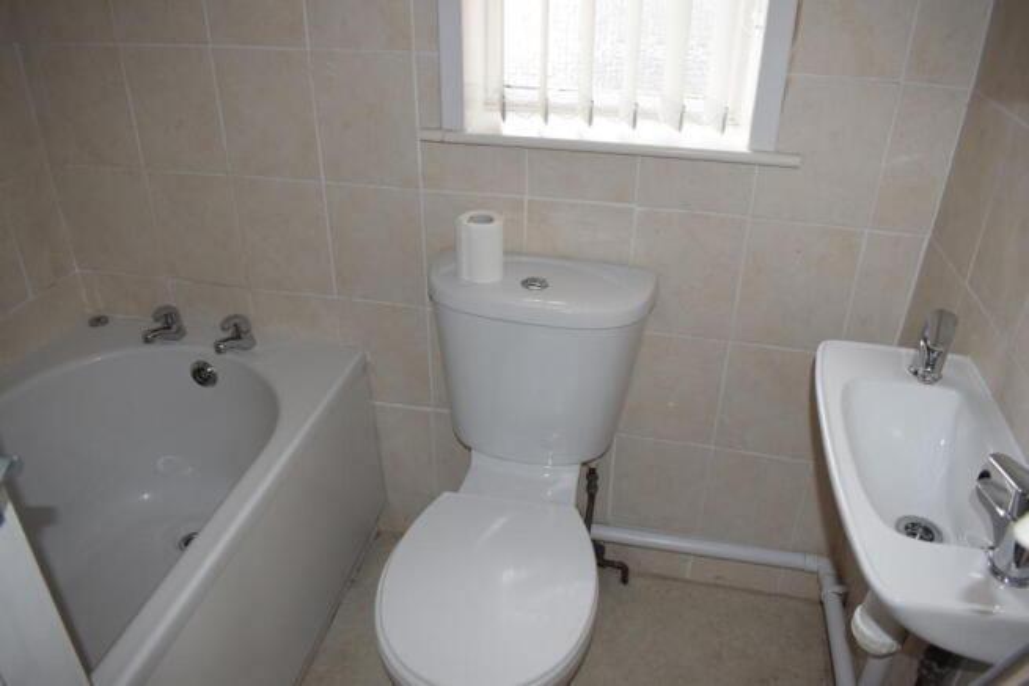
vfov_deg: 48.0
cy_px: 343
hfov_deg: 67.4
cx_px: 514
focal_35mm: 27
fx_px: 772
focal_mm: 18
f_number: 5
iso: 800
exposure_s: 1/100
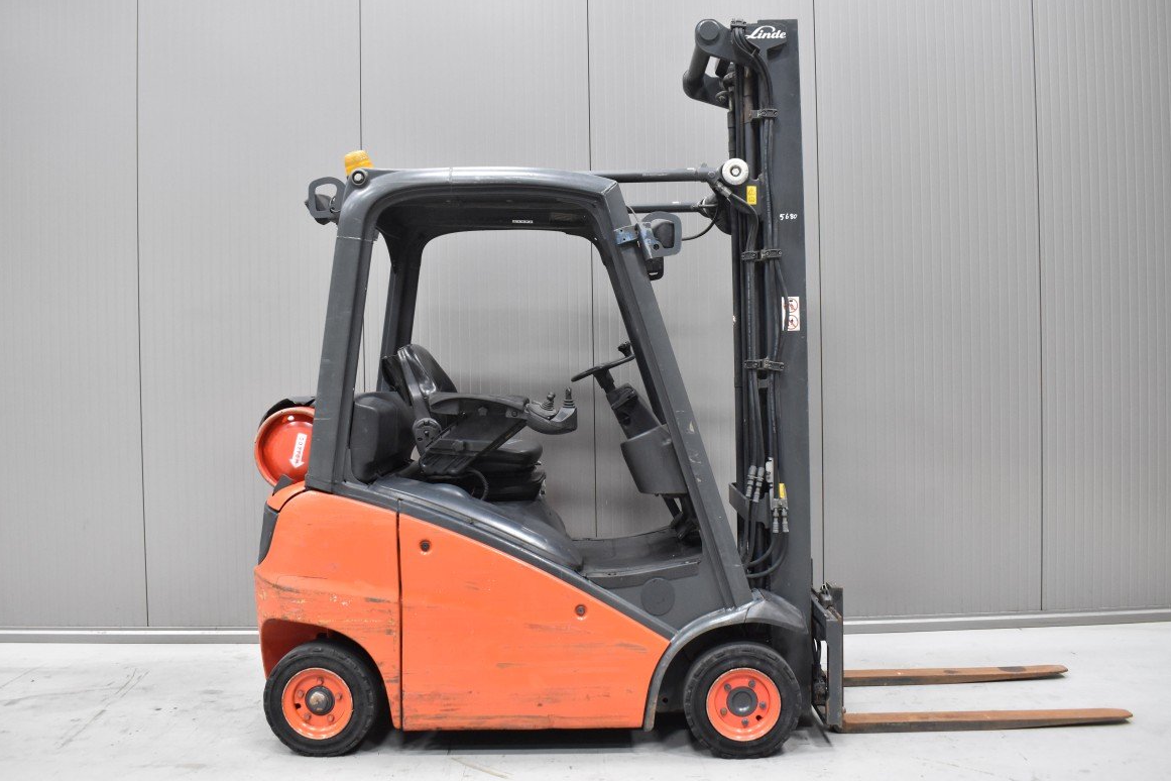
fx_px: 1008
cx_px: 579
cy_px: 385
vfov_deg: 42.3
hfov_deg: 60.3
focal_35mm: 31
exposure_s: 1/25
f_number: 5
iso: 1600
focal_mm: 20
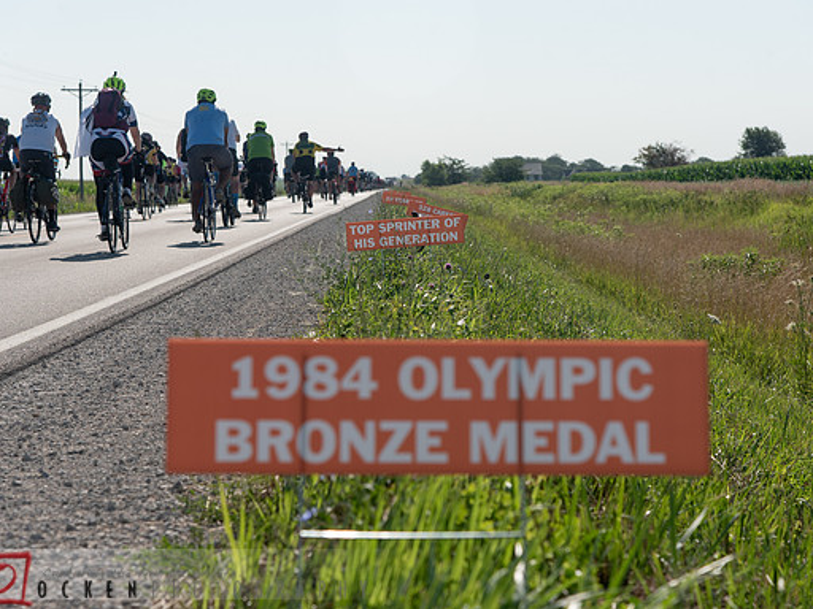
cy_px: 304
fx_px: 1996
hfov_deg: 23.0
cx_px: 422
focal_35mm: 85
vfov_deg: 17.4
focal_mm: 78
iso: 200
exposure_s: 1/1600
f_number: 6.3
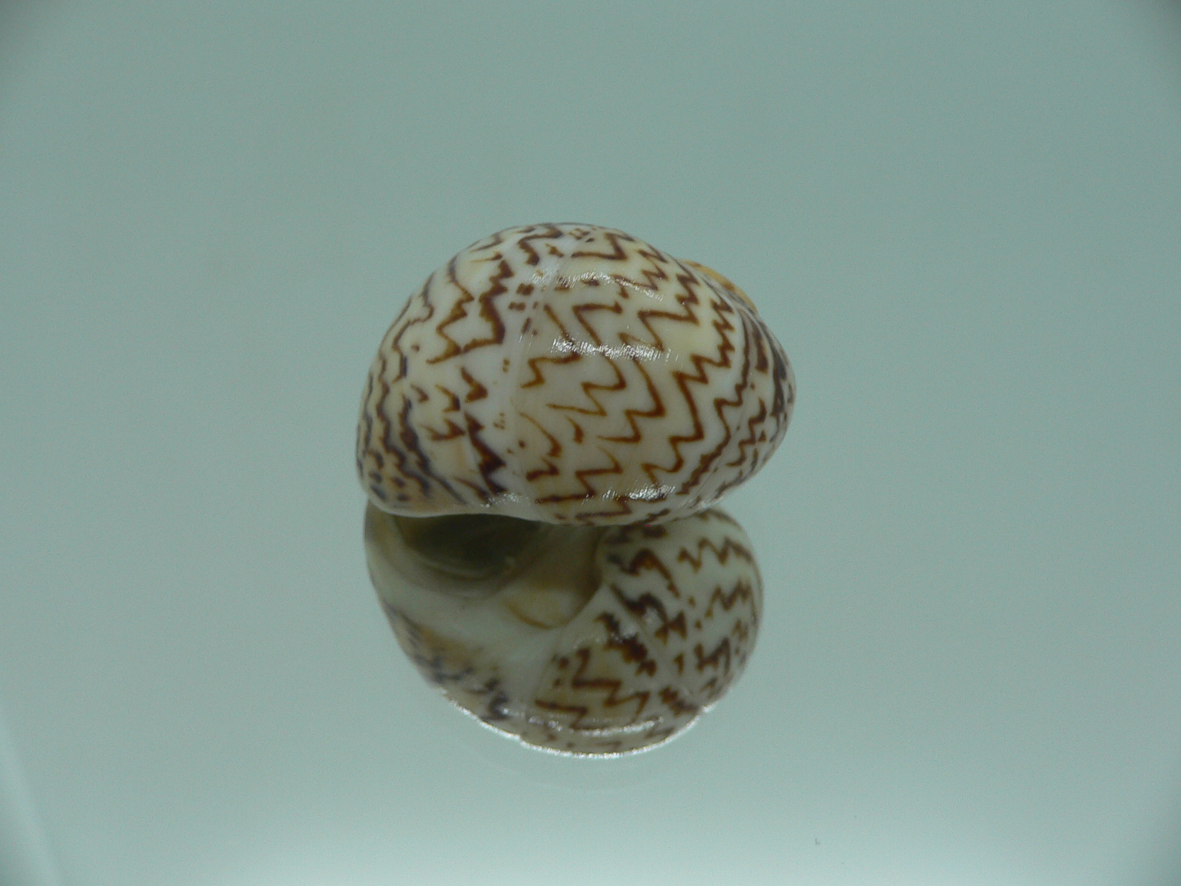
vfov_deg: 39.7
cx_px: 580
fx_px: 1228
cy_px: 436
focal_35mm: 36
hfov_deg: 51.4
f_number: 2.8
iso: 80
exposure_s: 1/60
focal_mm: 4.6
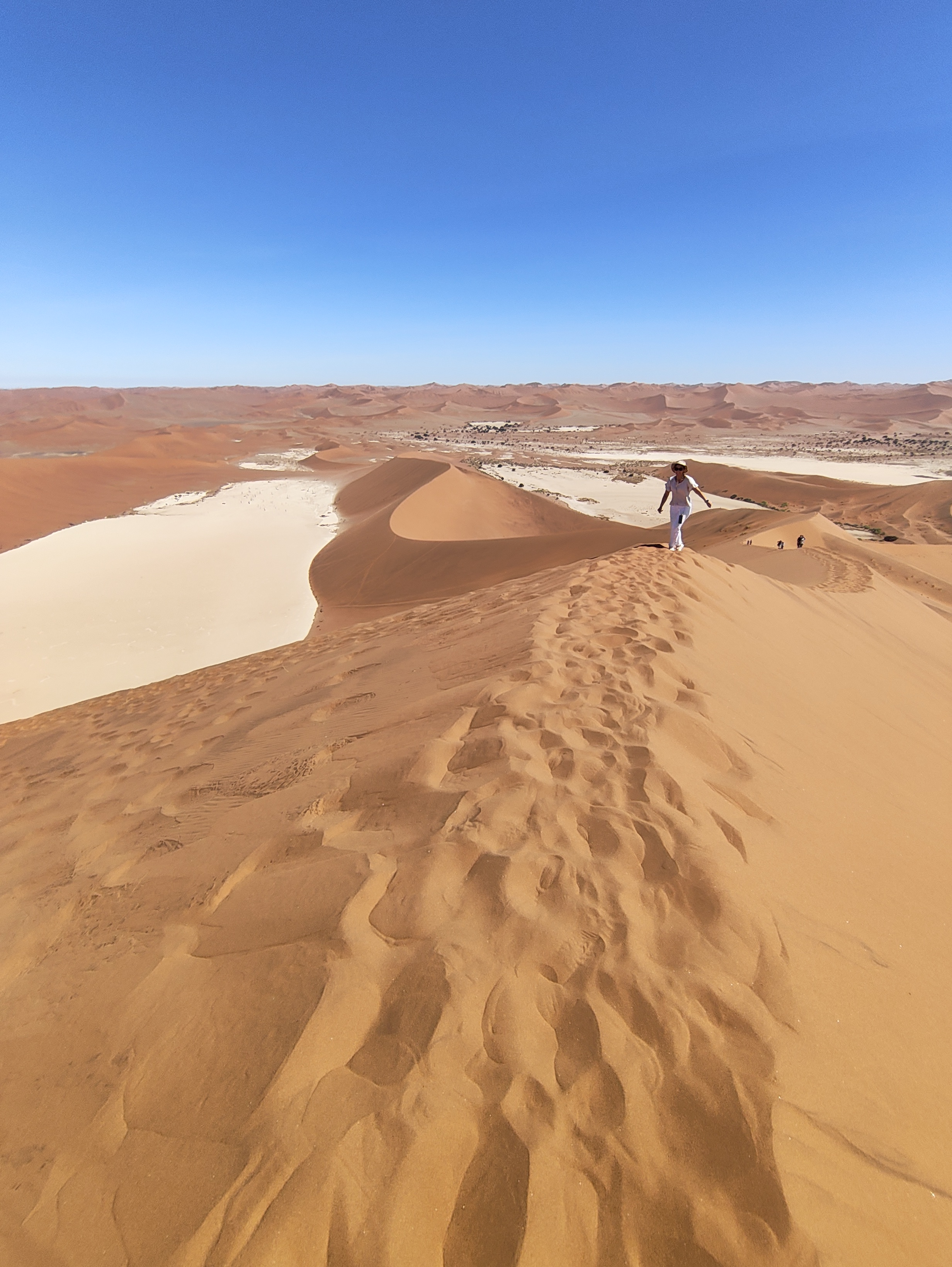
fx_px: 549
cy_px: 634
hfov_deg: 81.8
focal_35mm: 15
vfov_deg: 98.1
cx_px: 476
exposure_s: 1/1722
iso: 50
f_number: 2.2
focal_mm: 1.64
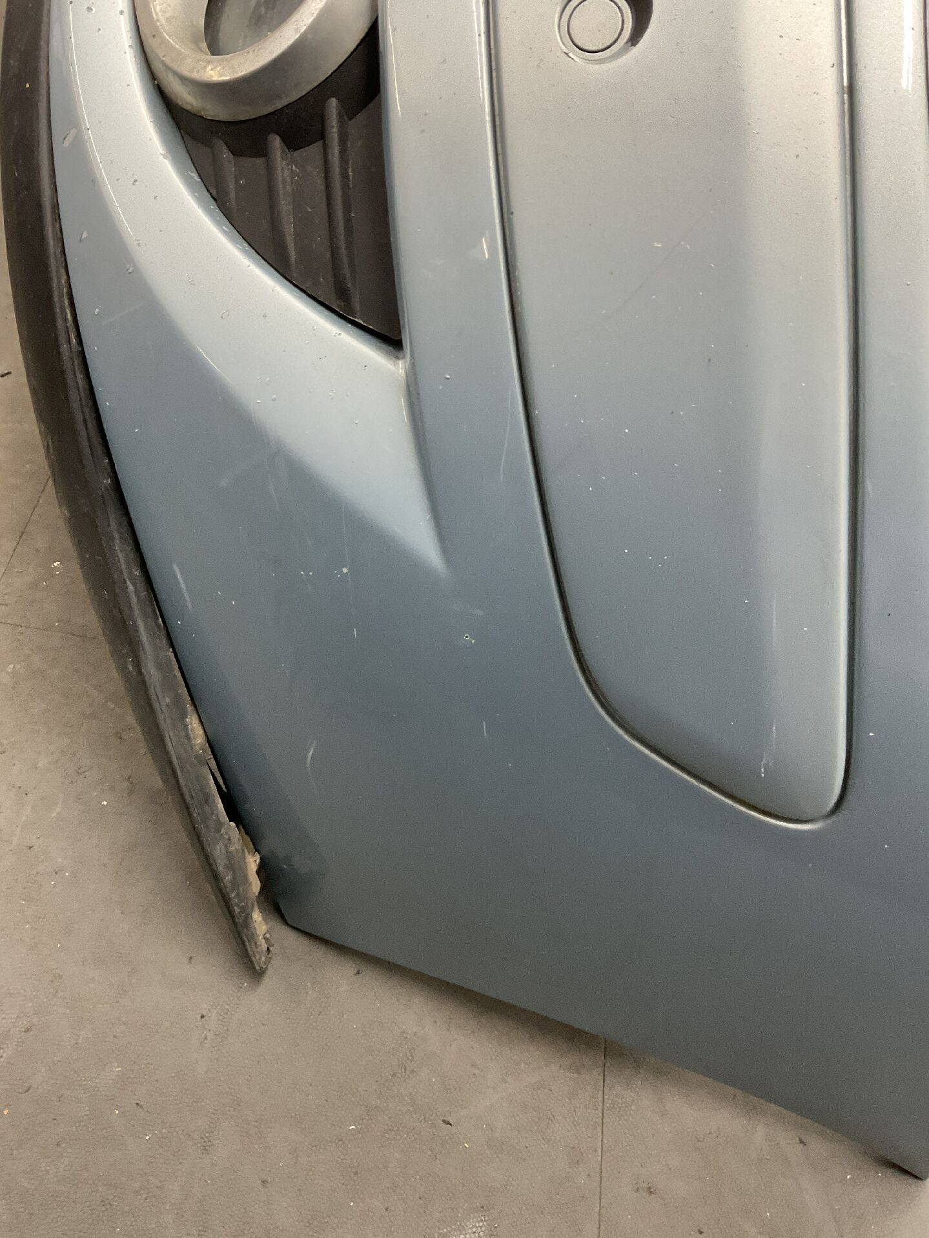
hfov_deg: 48.2
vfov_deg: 61.7
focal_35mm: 29
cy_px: 619
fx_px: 1038
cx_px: 464
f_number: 1.8
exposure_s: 1/50
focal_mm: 3
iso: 125
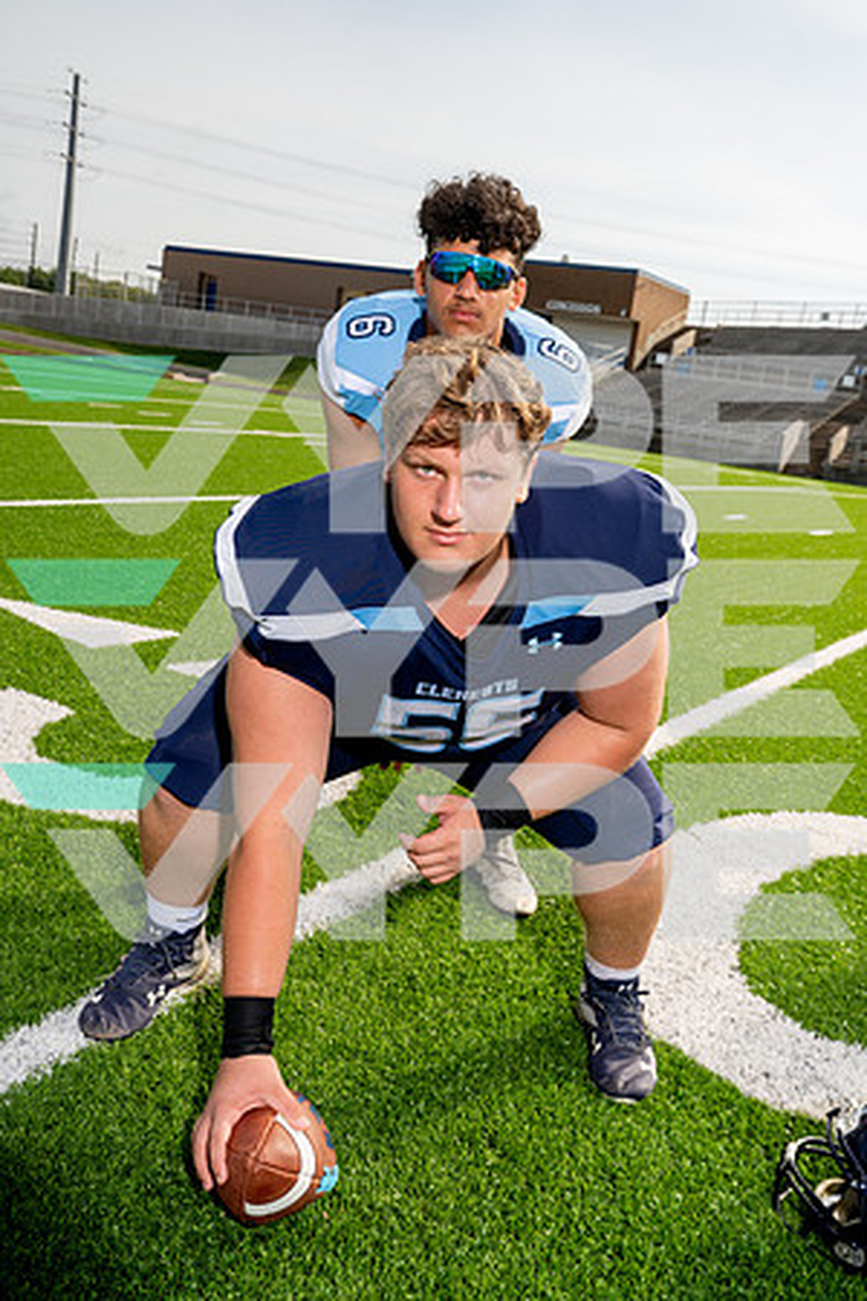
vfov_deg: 53.1
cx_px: 434
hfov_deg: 36.9
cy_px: 650
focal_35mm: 36
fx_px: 1300
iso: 100
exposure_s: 1/250
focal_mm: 36
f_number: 8
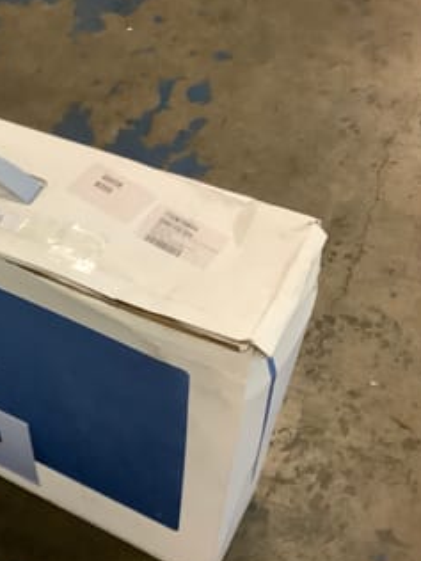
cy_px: 320
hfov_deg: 28.1
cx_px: 9
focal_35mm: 49
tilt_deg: -52.1
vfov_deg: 38.8
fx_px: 795
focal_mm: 3.3
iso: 320
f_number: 2.4
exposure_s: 1/33
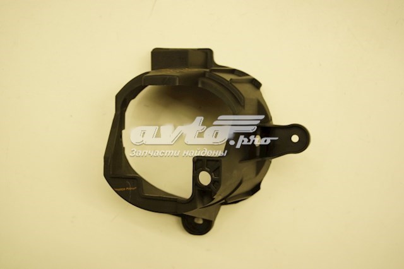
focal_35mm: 36
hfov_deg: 53.2
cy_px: 134
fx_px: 404
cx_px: 202
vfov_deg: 36.8
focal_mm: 24
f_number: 4
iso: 640
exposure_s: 1/60
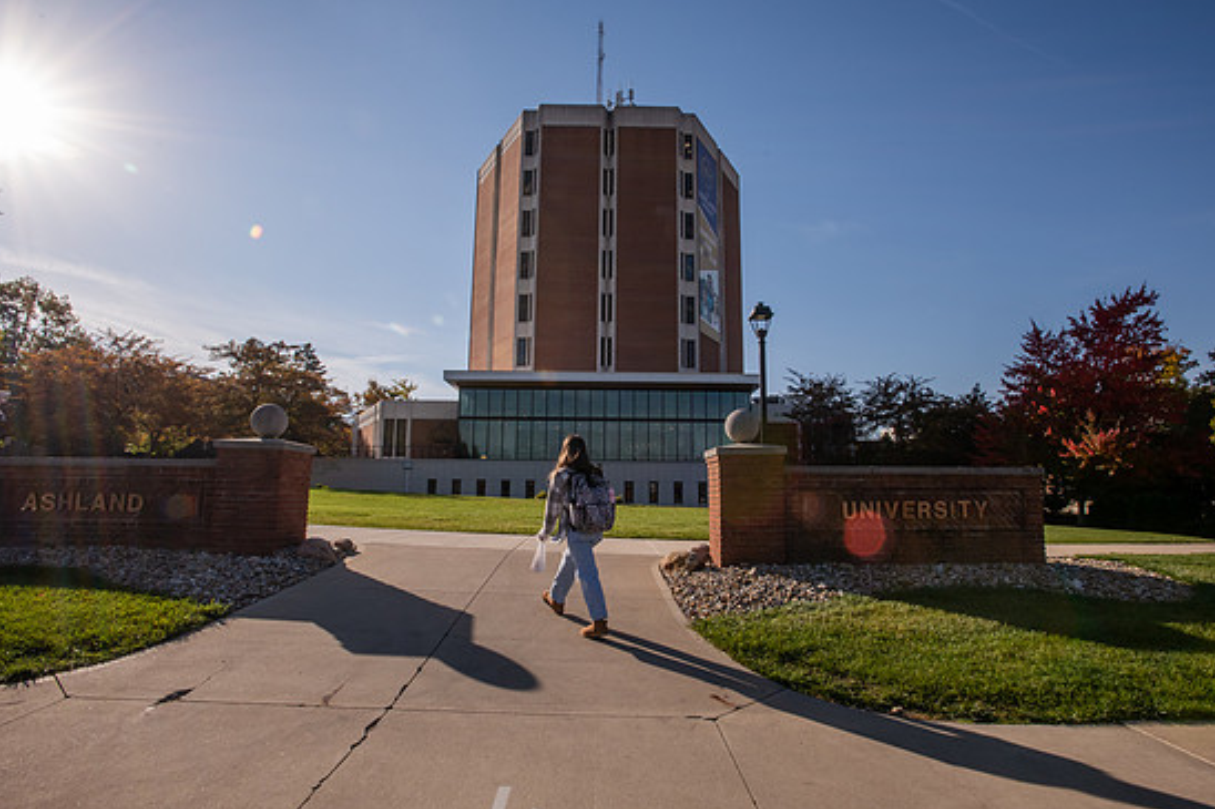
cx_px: 625
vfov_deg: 67.3
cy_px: 411
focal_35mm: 18
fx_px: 607
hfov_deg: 90.0
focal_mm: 17
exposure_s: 1/160
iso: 250
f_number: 22
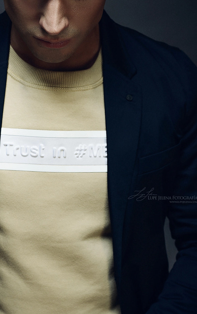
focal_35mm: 86
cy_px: 191
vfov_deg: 24.0
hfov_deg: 15.1
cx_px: 46
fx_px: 738
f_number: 5
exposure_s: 1/160
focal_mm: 50
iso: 100
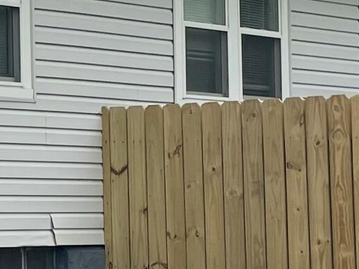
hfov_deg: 11.2
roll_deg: -0.1
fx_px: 1556
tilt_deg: +1.9
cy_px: 175
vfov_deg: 9.9
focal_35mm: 150
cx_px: -471
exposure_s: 1/1984
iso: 32
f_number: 1.6
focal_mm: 4.2
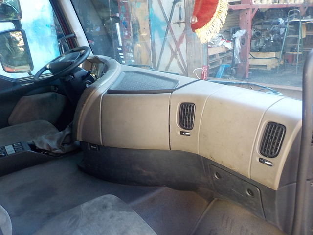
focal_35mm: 30
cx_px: 156
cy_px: 118
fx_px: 271
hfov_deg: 60.0
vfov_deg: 46.8
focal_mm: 4.1
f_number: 3.3
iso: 280
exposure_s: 1/30
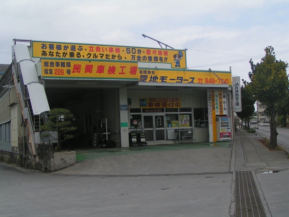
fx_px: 359
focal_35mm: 43
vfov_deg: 33.6
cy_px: 108
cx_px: 144
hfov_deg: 43.9
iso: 50
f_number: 3.2
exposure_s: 1/1000
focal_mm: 6.6
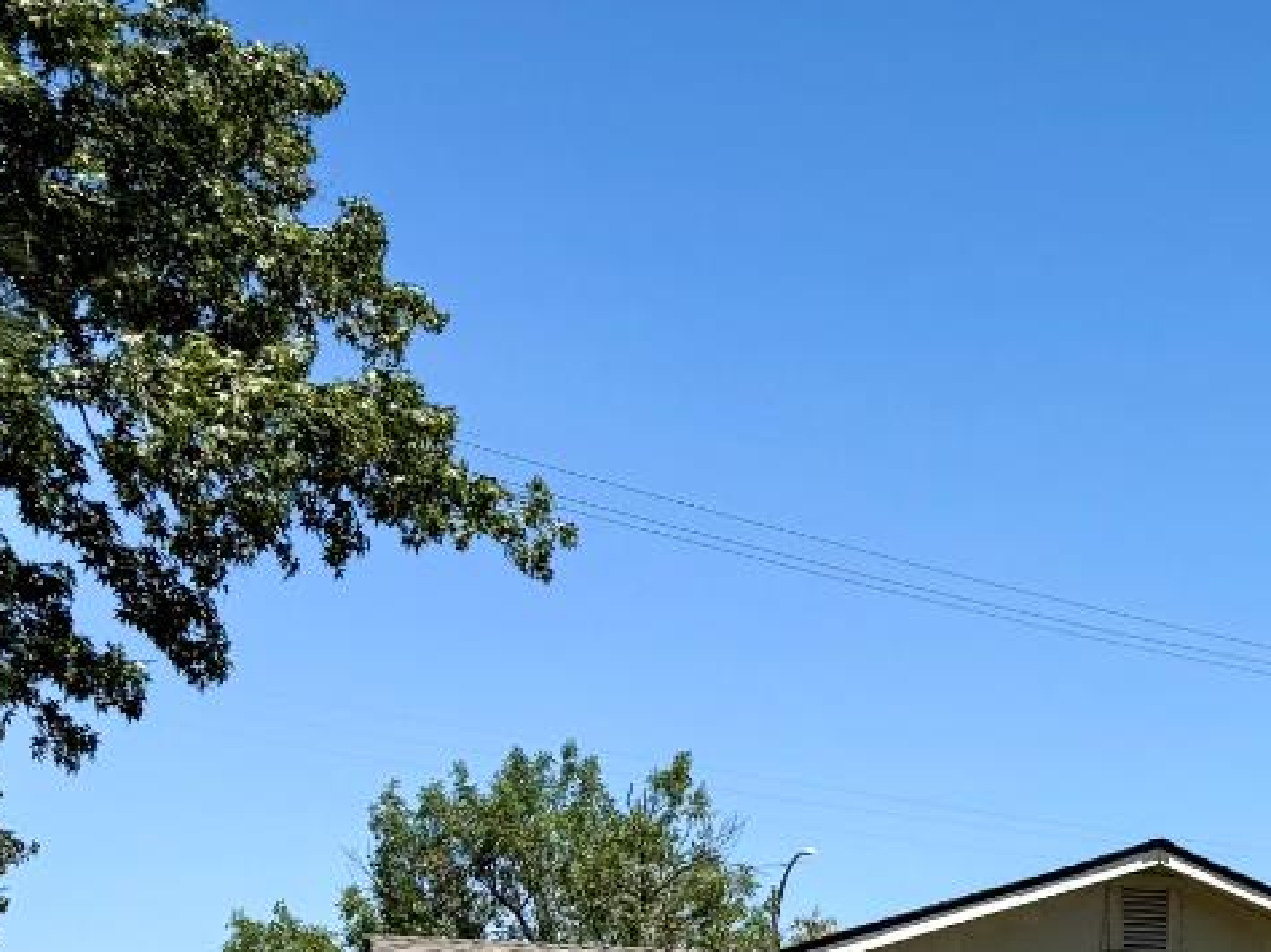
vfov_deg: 17.7
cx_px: 1547
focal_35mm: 76
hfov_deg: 23.4
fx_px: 2789
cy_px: 1356
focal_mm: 6.76
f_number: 1.78
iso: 80
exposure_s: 1/5319
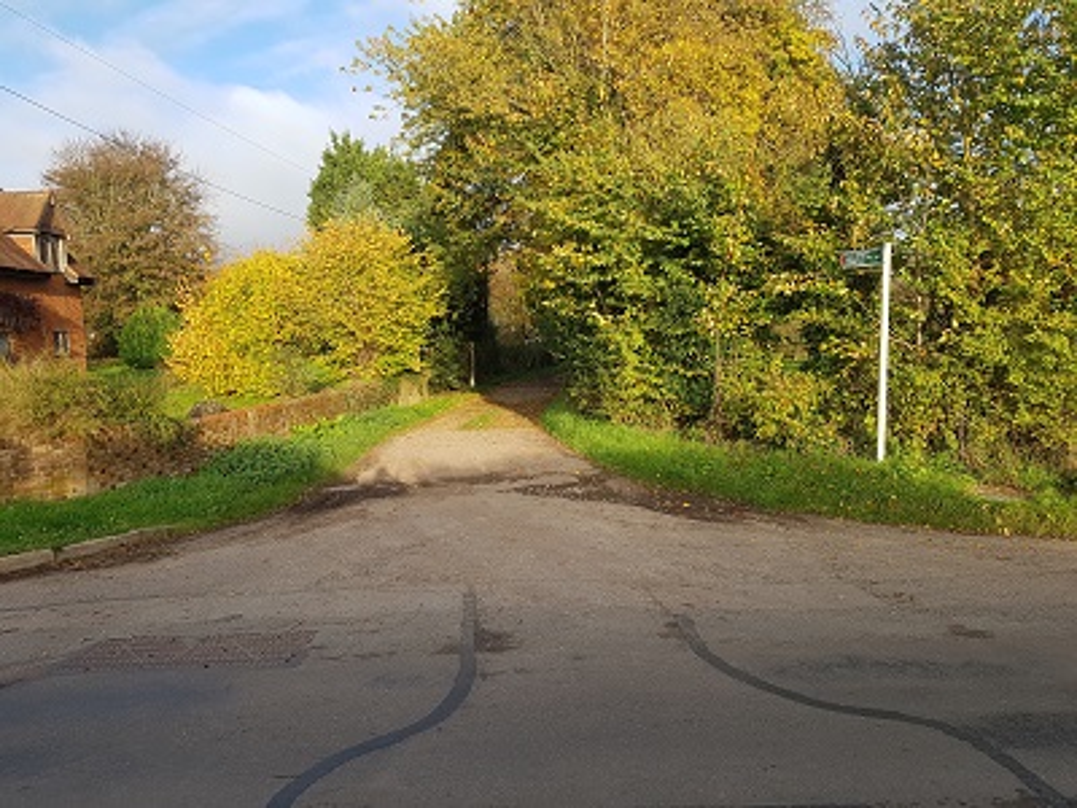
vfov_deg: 53.1
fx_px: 809
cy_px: 404
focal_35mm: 26
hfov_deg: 67.3
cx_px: 538
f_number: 1.7
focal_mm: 4.2
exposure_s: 1/752
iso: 50
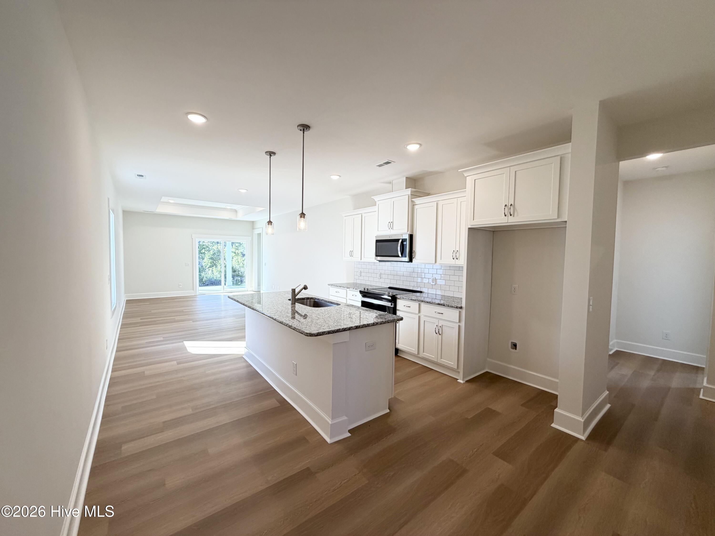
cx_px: 358
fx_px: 289
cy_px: 268
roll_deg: -0.6
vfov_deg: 85.7
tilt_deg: -3.1
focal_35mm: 14
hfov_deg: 102.1
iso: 100
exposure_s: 1/120
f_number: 2.2
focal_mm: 2.22
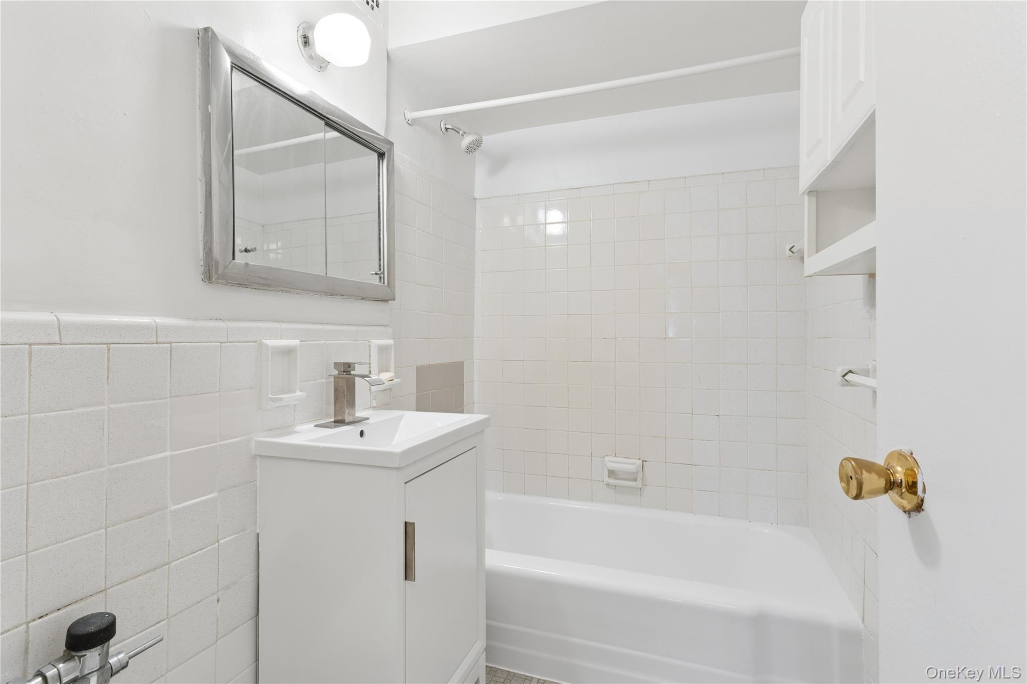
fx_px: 485
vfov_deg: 70.4
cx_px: 514
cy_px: 342
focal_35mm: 17
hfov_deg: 93.3
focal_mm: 17
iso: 100
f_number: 10
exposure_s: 1/1.67
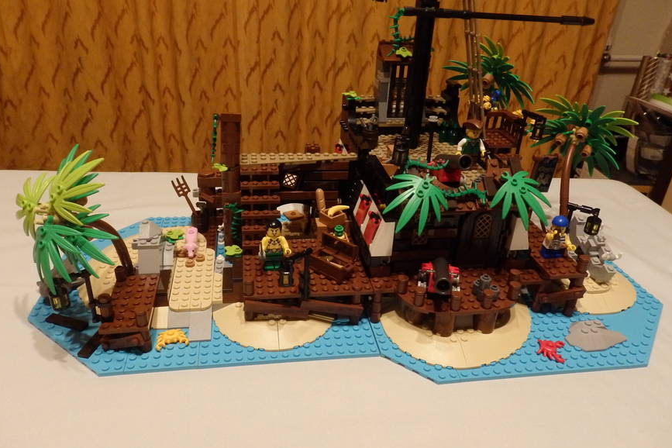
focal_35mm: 27
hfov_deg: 67.4
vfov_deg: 47.9
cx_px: 329
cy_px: 224
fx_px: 504
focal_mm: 4.5
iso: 640
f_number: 3
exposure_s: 1/30
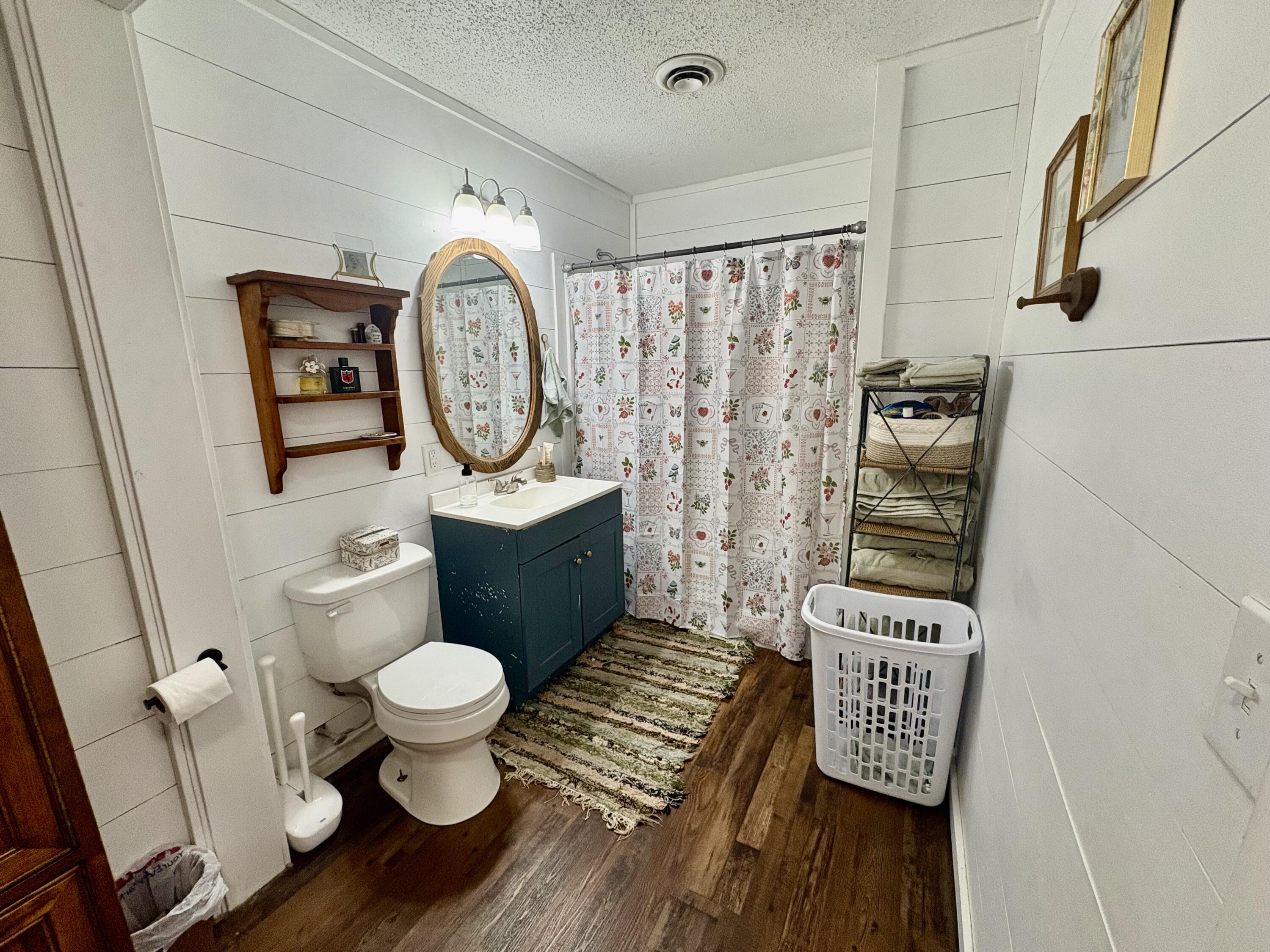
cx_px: 635
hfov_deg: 102.1
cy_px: 476
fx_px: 514
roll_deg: +1.7
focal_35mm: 14
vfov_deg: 85.7
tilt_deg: -11.1
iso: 200
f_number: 2.2
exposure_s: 1/120
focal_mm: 2.22
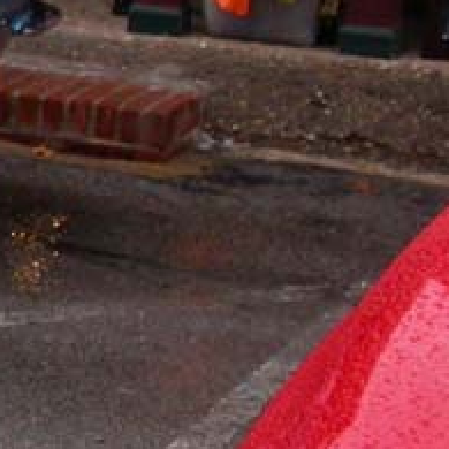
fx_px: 2583
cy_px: 48
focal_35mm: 176
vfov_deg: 9.9
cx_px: -725
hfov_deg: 8.8
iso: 100
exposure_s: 1/124
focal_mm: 7.85
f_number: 4.7
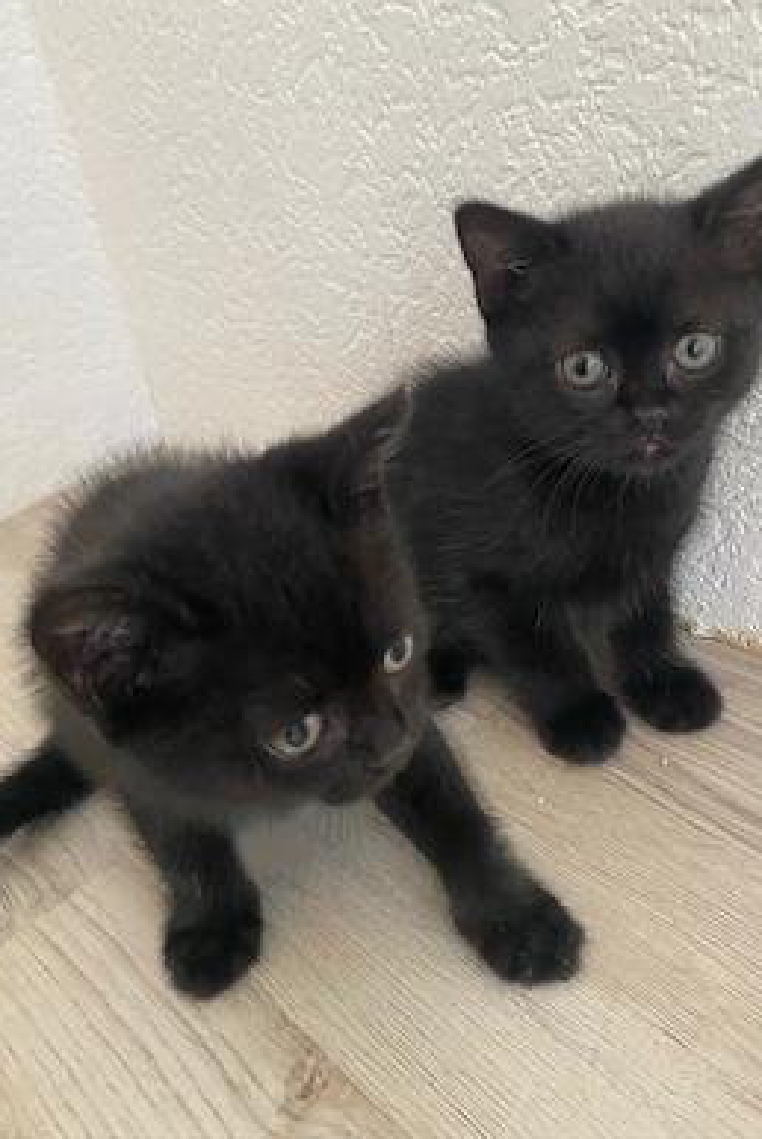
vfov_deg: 65.4
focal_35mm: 28
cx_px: 431
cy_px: 555
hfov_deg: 46.4
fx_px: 887
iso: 250
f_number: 1.8
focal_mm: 4.25
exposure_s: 1/60
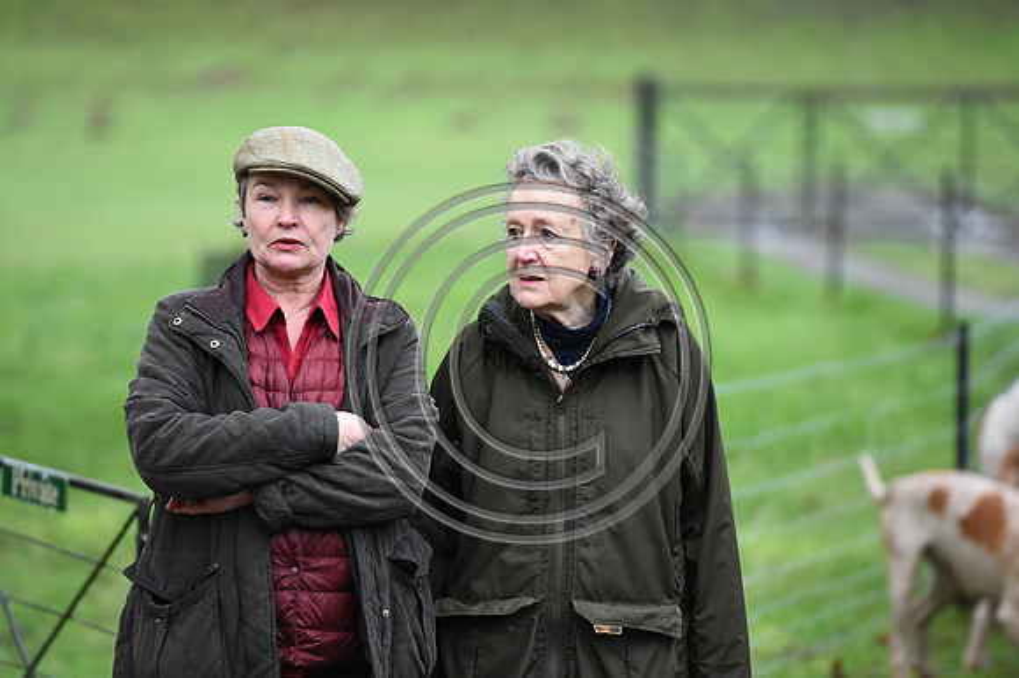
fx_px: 5658
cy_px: 339
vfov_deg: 6.9
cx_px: 510
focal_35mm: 200
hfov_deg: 10.3
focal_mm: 200
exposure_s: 1/1250
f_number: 3.5
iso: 3200
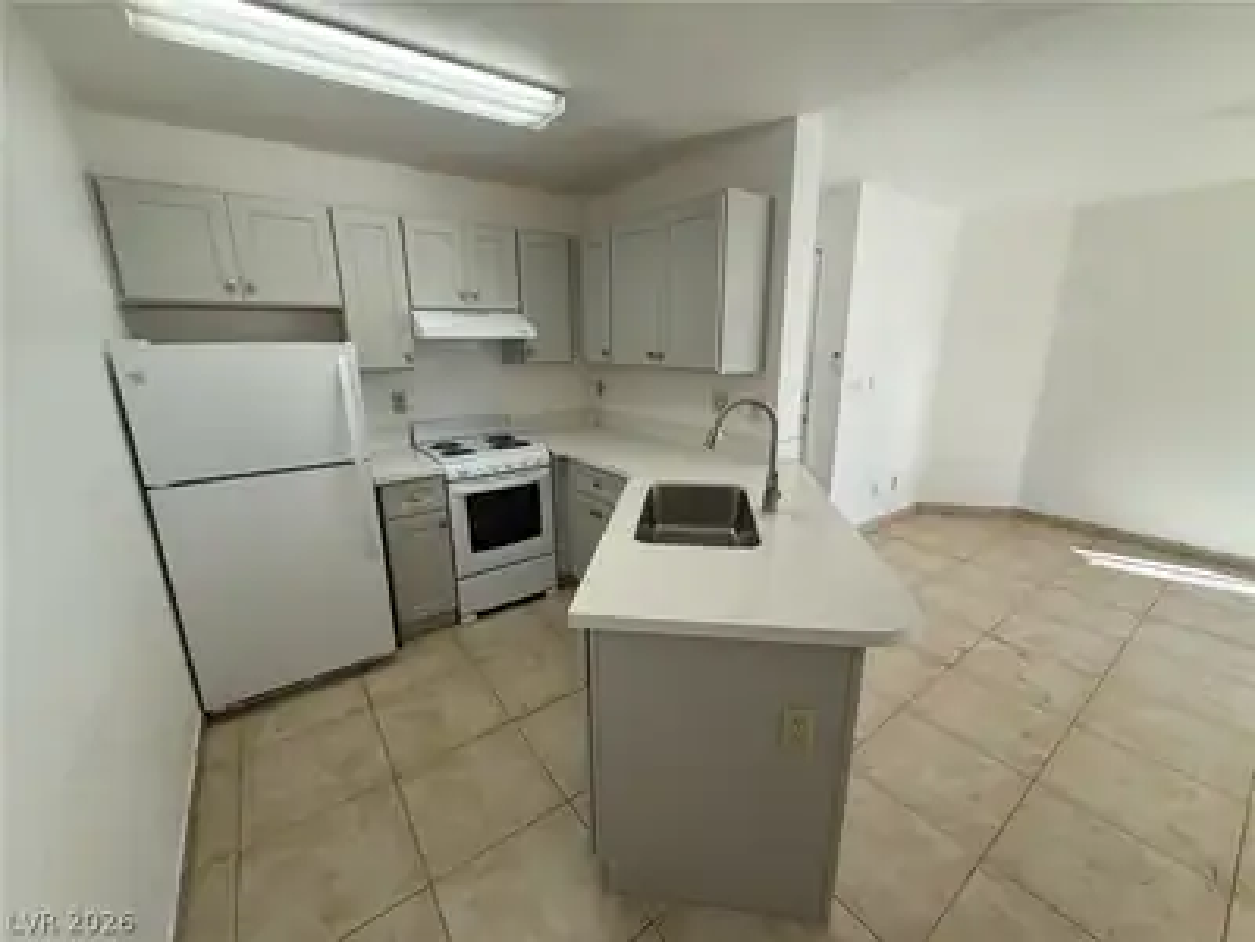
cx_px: 628
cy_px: 471
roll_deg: +0.1
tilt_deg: -14.7
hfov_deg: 102.1
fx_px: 508
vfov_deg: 85.7
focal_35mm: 14
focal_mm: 2.22
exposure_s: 1/120
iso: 64
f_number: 2.2
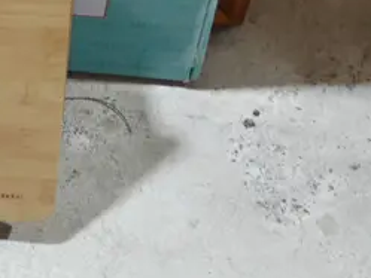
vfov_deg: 9.0
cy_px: -277
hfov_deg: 11.8
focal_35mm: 156
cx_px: -274
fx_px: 1673
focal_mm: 19
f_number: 4.1
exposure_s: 1/60
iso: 400
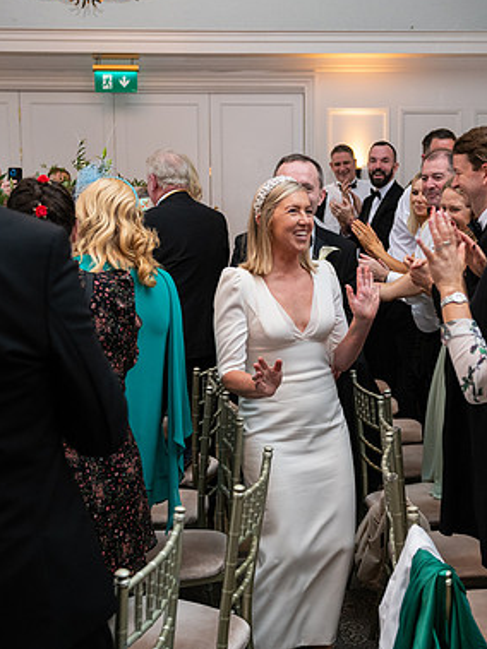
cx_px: 300
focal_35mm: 50
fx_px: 938
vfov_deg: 38.2
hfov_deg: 29.0
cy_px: 321
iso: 800
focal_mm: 34
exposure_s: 1/160
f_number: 3.5
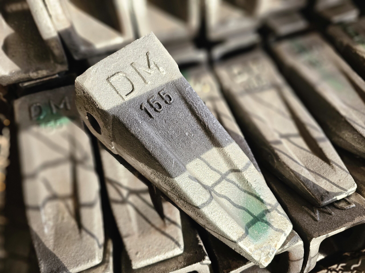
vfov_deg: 58.9
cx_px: 182
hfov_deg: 73.9
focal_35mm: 23
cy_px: 136
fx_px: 243
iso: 125
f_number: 1.7
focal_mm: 6.3
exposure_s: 1/100
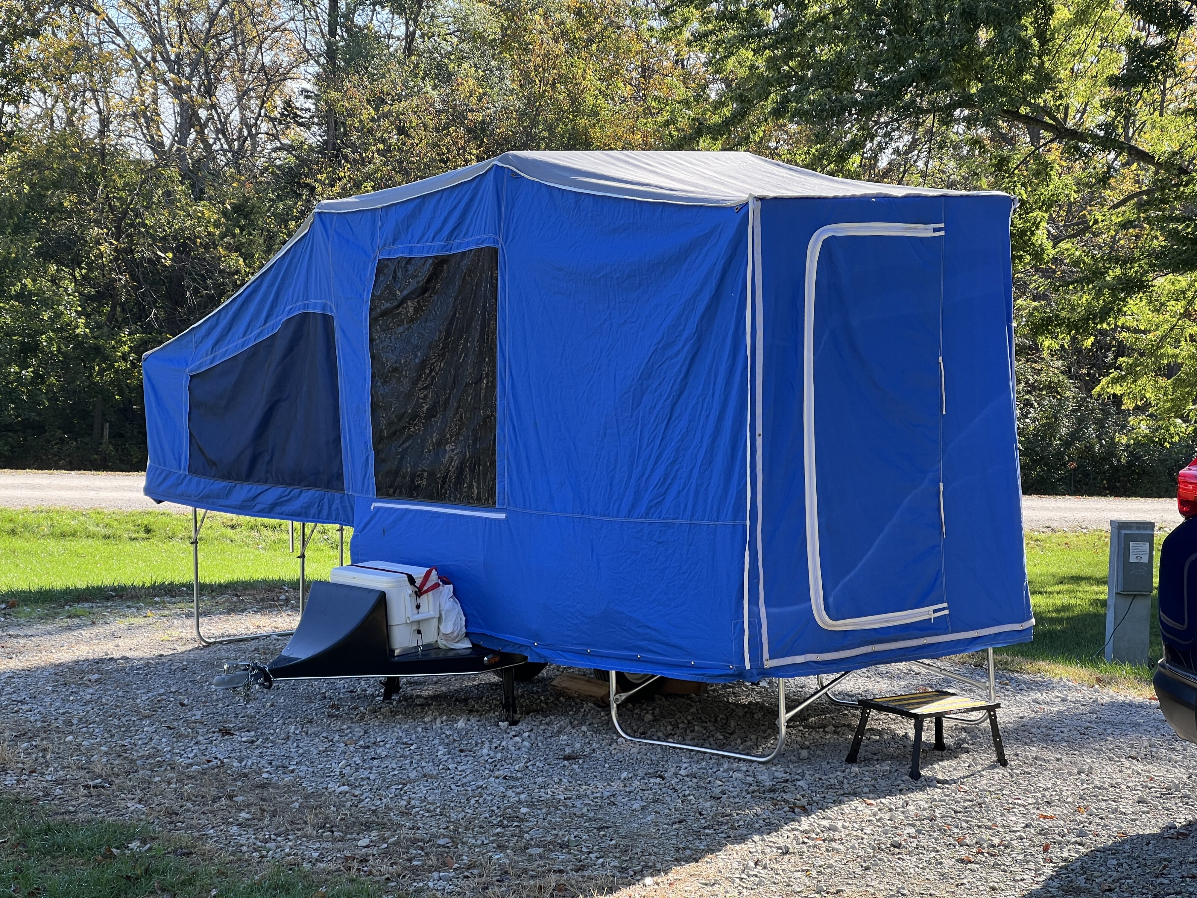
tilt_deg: -7.1
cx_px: 598
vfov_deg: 19.1
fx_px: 2663
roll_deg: -1.5
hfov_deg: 25.3
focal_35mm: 77
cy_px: 449
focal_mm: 9
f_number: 2.8
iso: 32
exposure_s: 1/119
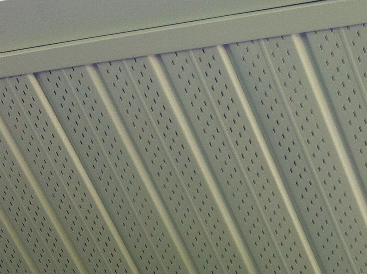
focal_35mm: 103
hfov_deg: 18.5
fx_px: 1090
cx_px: 377
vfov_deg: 14.3
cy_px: 178
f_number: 2.8
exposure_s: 1/169
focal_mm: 3.85
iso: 80
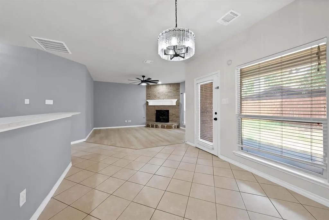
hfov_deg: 112.6
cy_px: 110
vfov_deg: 90.1
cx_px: 164
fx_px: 110
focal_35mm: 12
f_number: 8
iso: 640
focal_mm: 12
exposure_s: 1/4
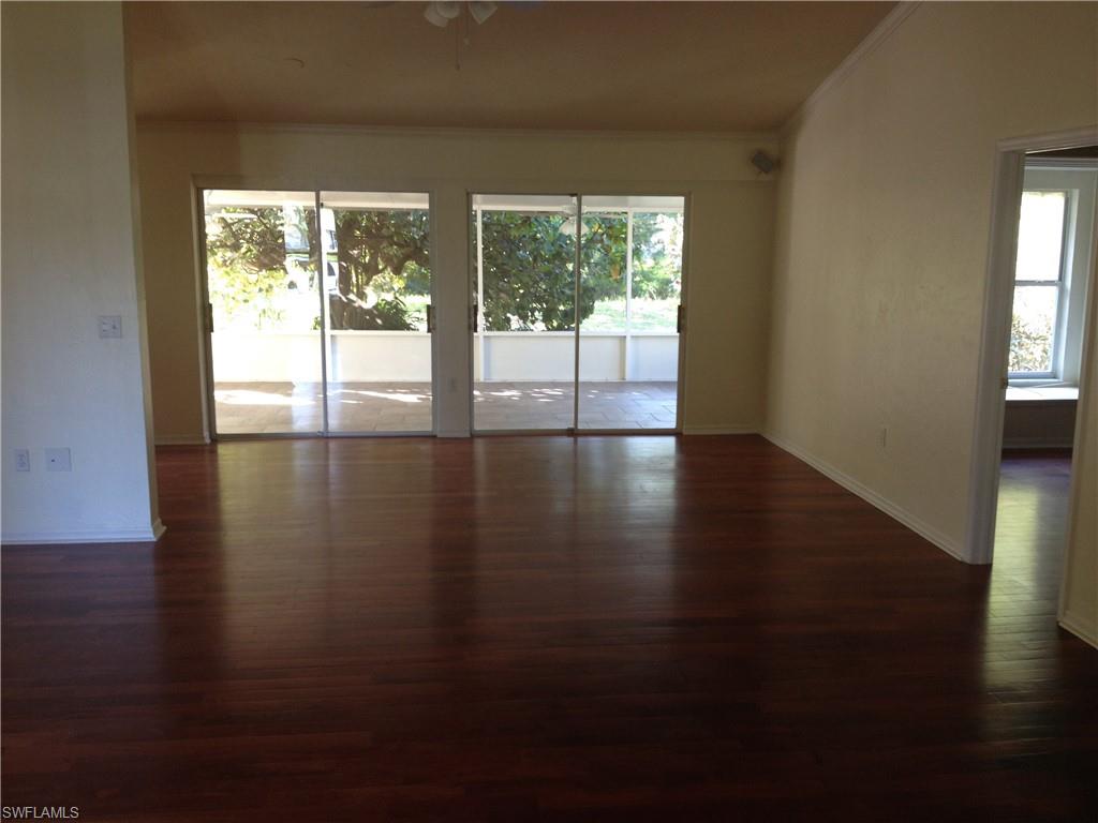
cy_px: 412
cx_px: 549
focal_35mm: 35
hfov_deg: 52.6
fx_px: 1110
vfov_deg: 40.7
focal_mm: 4.28
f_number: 2.4
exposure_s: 1/20
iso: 64
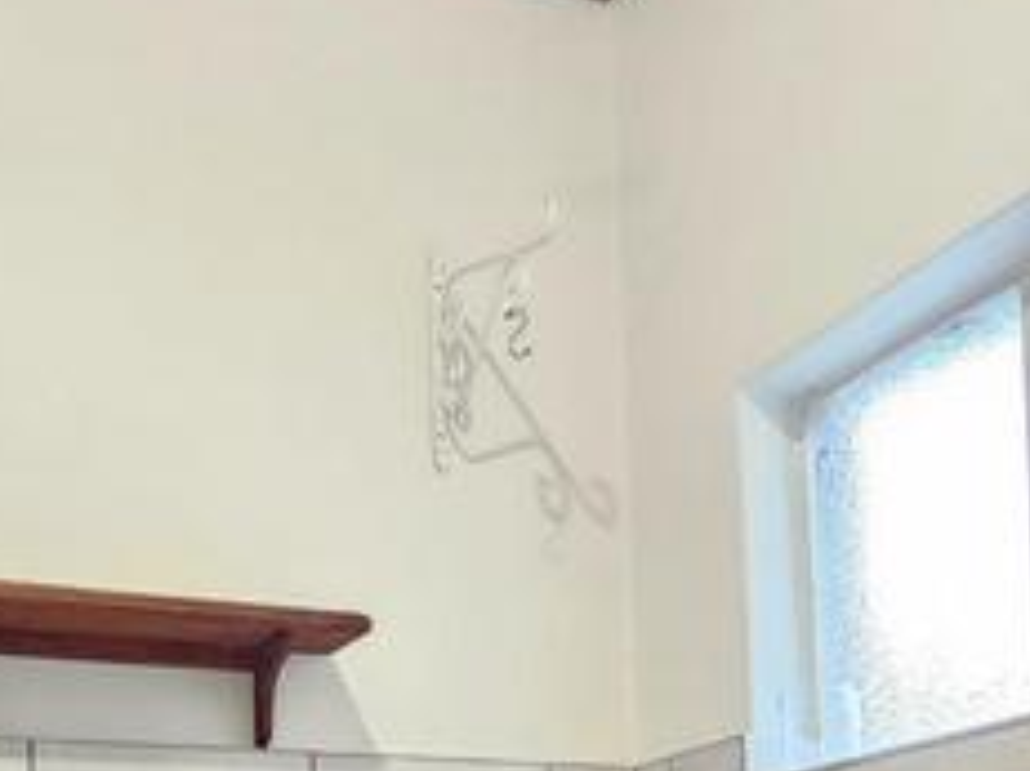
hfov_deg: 42.1
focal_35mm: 45
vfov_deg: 27.2
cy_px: 989
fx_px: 1338
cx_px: 540
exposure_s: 1/25
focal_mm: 2.2
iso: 1000
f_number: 2.2
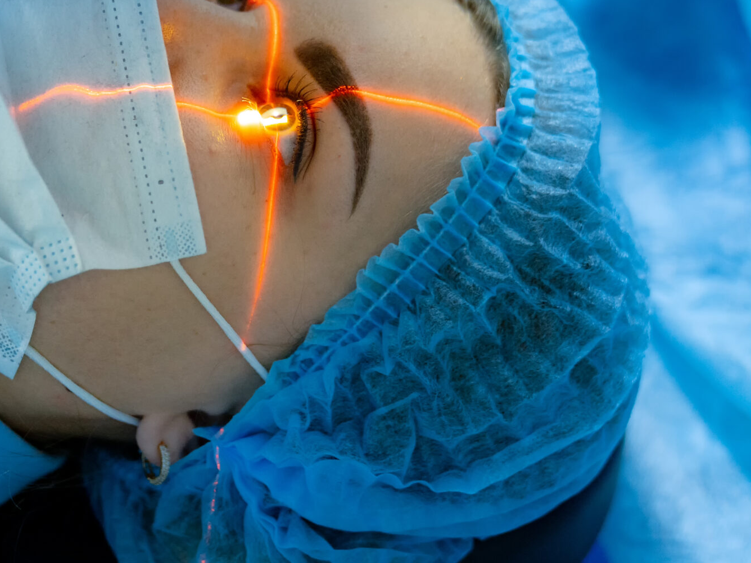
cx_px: 214
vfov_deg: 20.9
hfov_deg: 27.5
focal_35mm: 70
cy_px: 159
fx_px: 1519
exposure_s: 1/125
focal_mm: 38
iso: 1600
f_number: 2.8
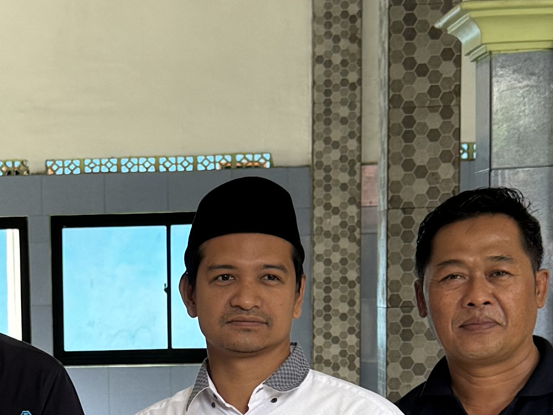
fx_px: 1789
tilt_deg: -7.3
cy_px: 498
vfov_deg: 12.9
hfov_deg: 17.3
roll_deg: +1.7
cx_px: 37
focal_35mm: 112
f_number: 1.78
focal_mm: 6.76
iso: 100
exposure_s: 1/121
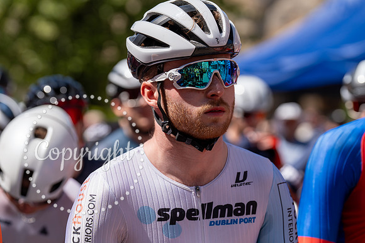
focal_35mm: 127
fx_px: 1288
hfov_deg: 16.1
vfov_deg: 10.8
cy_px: 122
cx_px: 182
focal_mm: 127
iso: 100
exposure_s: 1/1000
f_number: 4
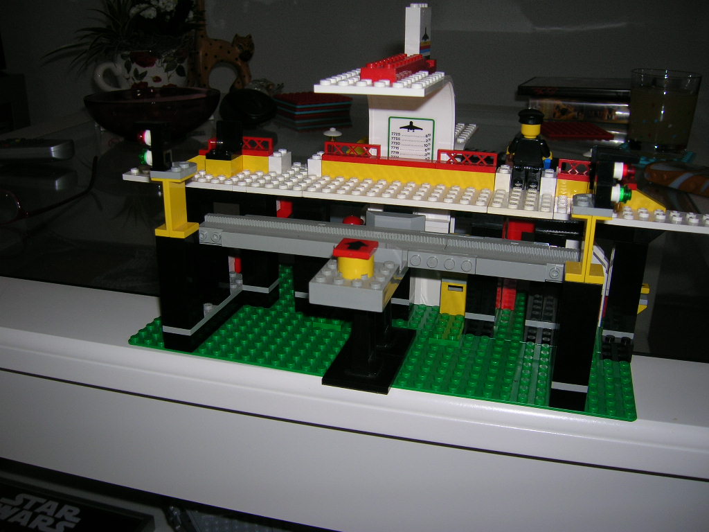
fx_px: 696
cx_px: 354
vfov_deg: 41.8
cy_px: 266
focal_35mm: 34
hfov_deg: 54.0
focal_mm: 5.7
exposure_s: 1/60.1
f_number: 2.9
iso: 50
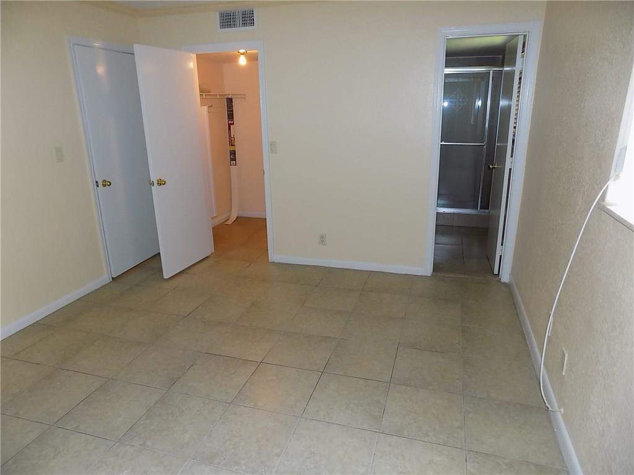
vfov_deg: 58.9
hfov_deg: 73.9
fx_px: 421
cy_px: 238
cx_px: 317
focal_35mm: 23
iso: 200
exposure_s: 1/30
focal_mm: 4
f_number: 3.1
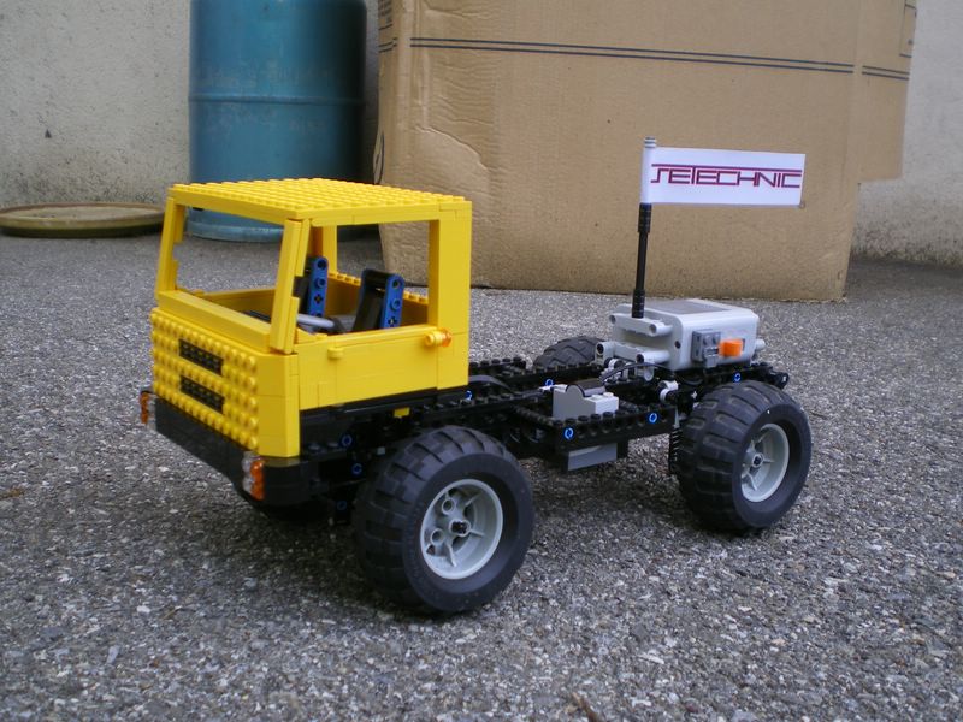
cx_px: 482
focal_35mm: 38
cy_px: 361
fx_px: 1057
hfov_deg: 49.0
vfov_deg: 37.7
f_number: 3.1
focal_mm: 6.3
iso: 64
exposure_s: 1/60
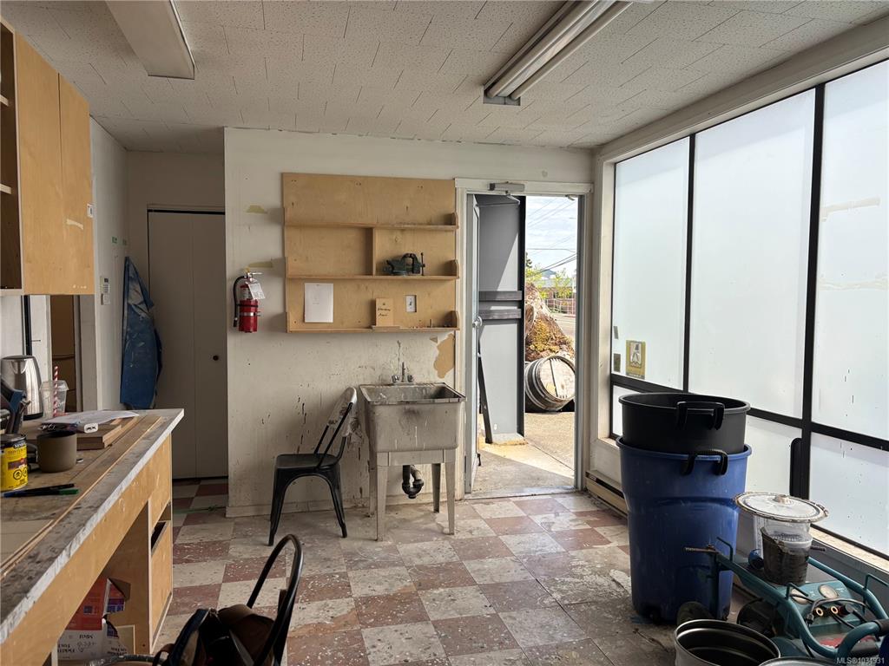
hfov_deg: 67.3
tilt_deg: -3.1
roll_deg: -0.2
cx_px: 444
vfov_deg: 53.1
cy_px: 333
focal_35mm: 26
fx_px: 668
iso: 50
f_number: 1.6
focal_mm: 5.96
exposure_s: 1/865
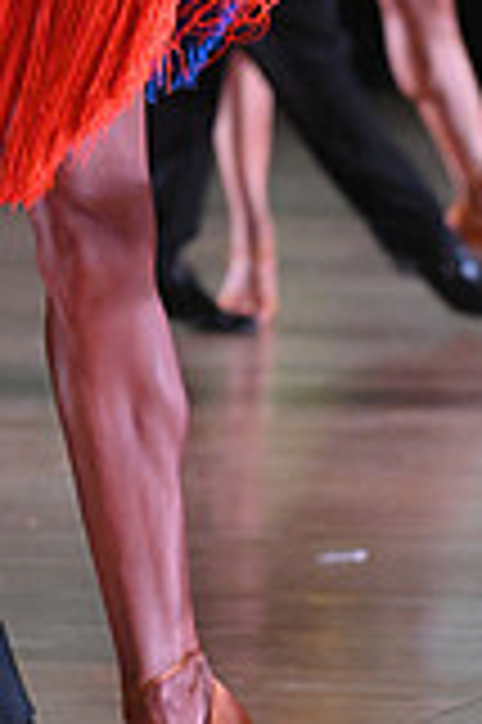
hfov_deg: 2.2
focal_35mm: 631
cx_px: 7
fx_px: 12699
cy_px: -306
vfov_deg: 3.3
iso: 6400
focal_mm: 175
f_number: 6.3
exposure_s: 1/400
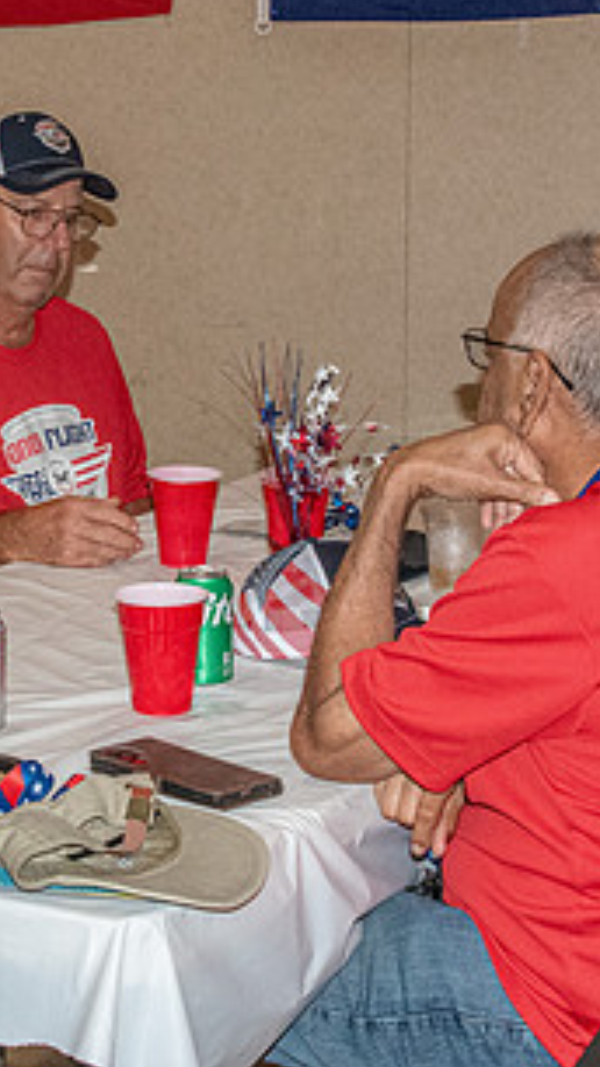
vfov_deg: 28.2
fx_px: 2122
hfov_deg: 15.9
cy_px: 425
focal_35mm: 75
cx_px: 39
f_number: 13
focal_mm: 30
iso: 6400
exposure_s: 1/60
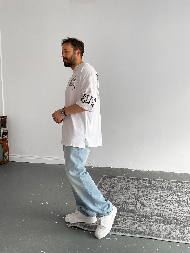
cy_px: 126
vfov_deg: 61.7
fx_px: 212
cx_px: 95
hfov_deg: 48.2
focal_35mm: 29
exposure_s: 1/100
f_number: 1.8
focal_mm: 3
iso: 64
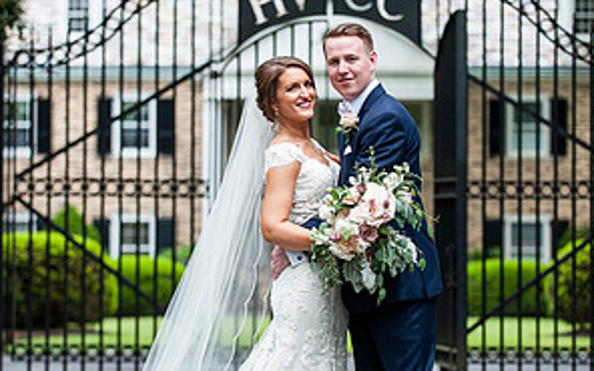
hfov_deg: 13.2
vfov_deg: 8.3
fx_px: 2558
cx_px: 298
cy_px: 152
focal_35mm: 158
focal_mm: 102
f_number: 3.2
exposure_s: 1/640
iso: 800
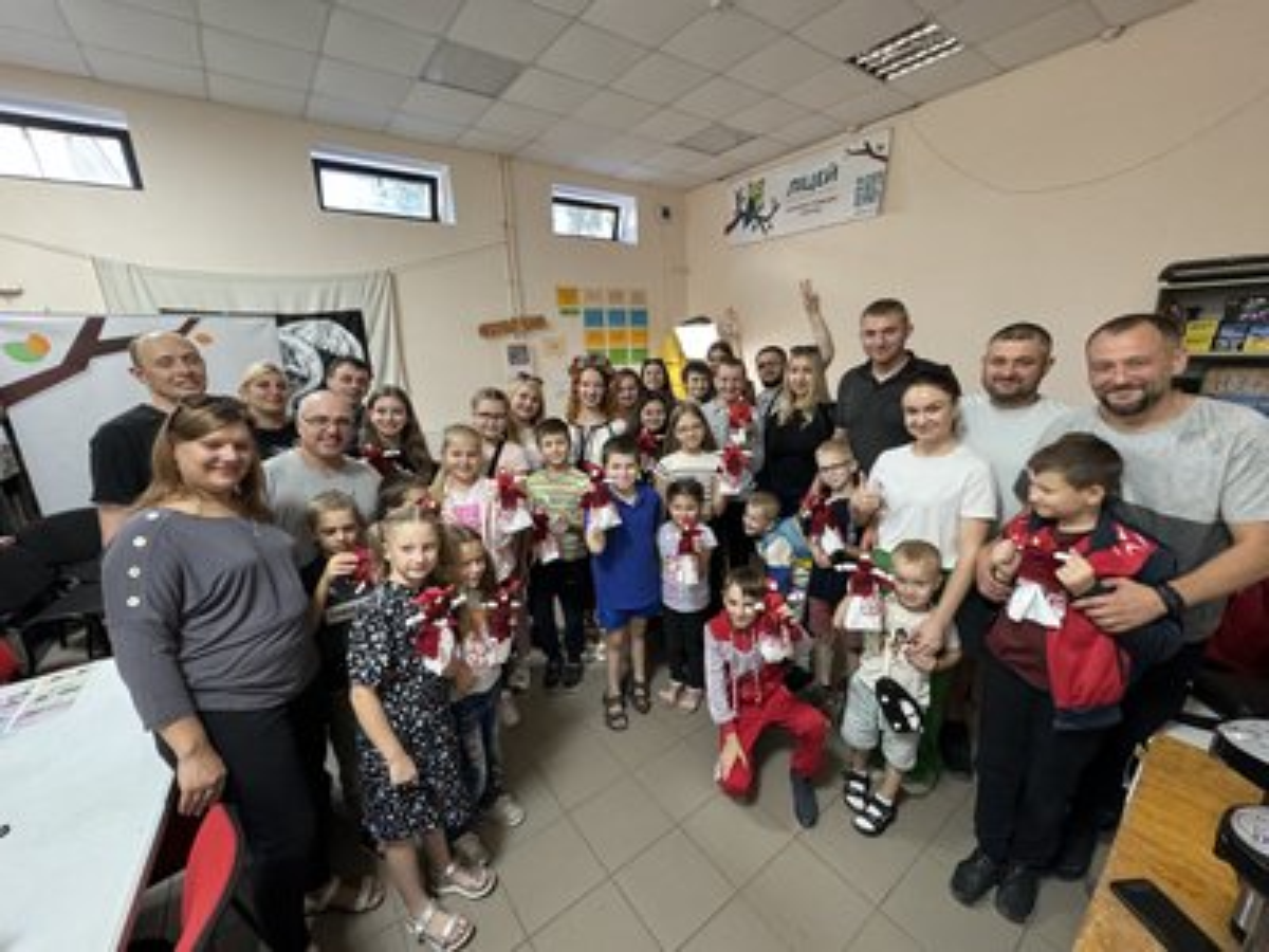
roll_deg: +2.4
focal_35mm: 14
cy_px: 476
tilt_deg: -14.8
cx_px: 634
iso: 500
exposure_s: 1/50
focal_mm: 2.22
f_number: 2.2
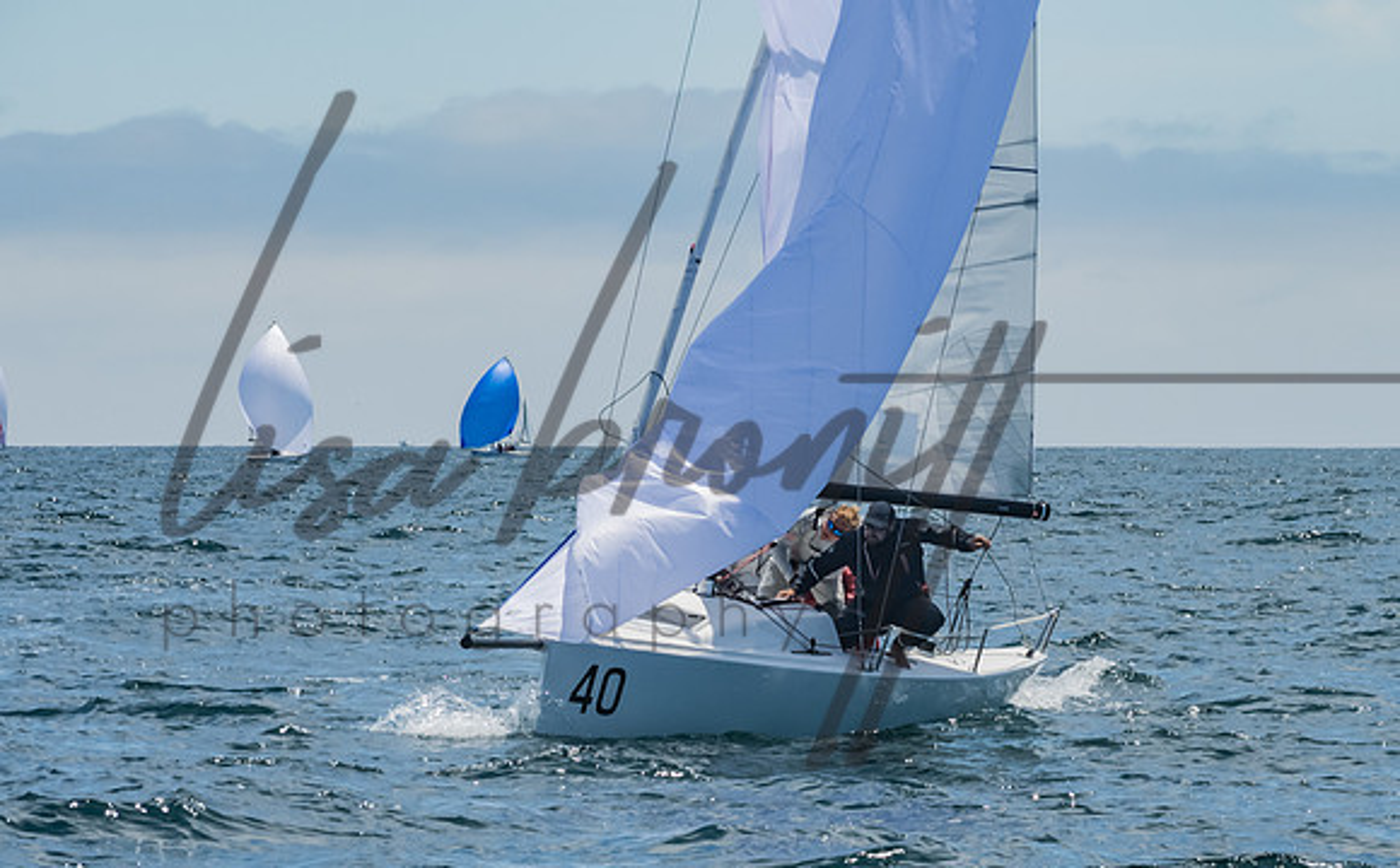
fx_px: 8970
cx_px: 800
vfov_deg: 5.5
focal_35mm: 236
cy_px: 532
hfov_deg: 8.9
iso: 640
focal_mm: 135
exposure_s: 1/1000
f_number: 14
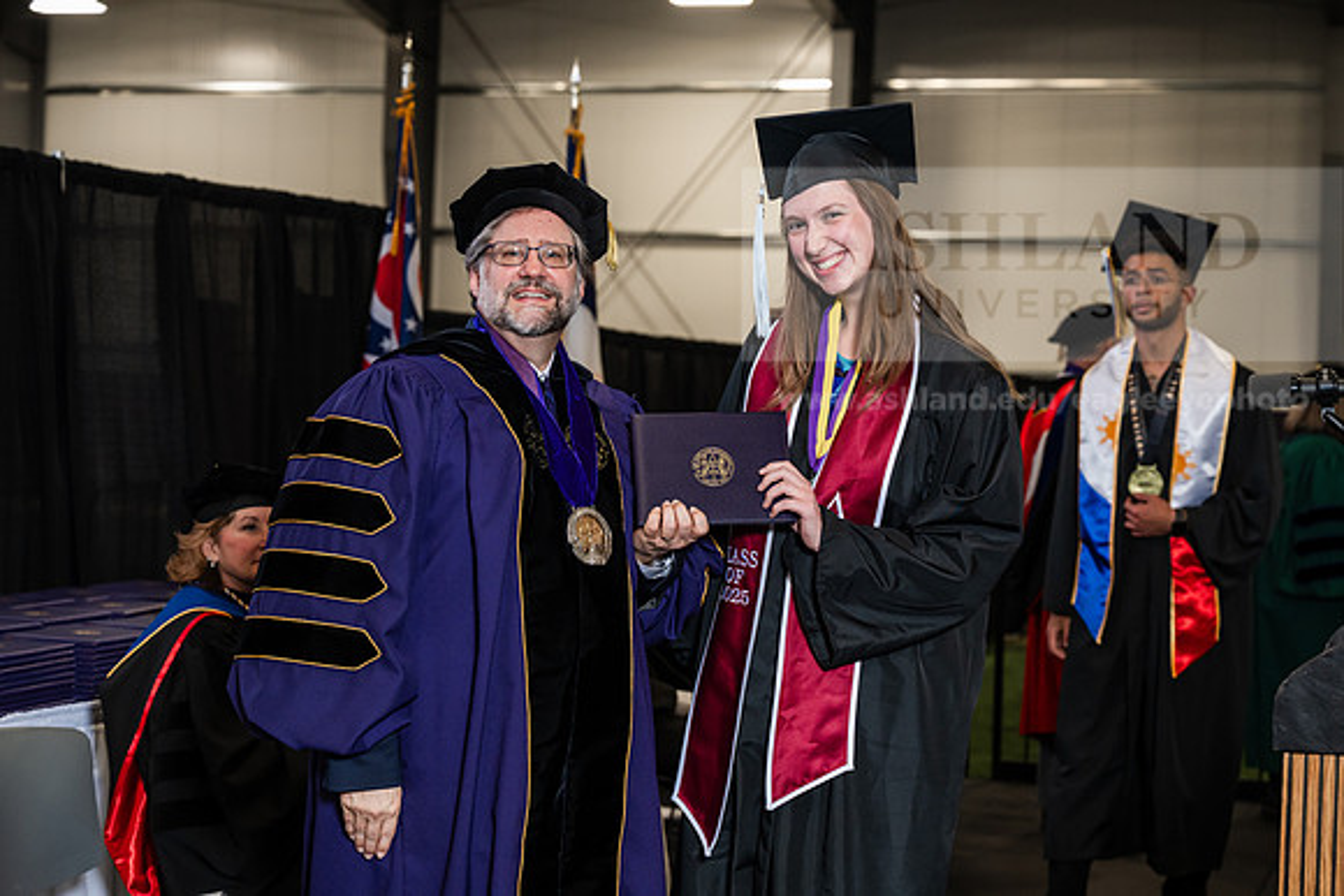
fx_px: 2614
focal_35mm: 70
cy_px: 448
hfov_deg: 28.8
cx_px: 672
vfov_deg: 19.5
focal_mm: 70
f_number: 4.5
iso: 1250
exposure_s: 1/200
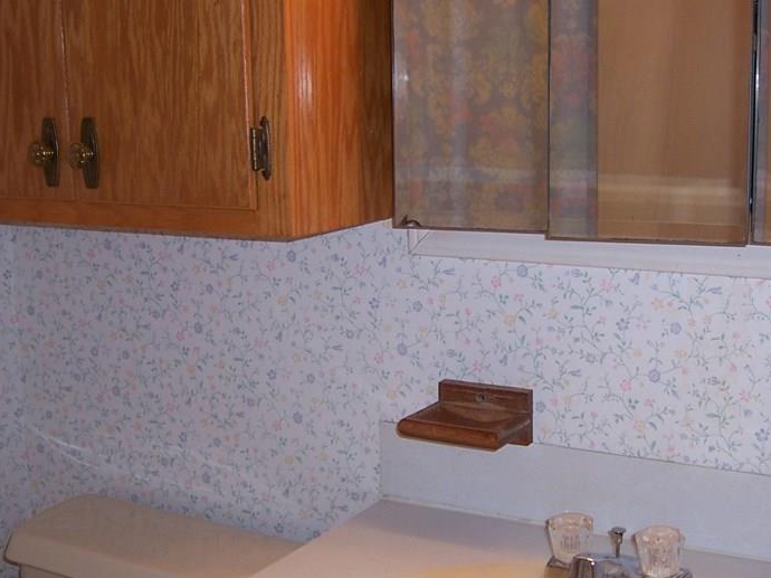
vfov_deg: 29.7
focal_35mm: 49
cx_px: 473
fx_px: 1091
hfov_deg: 38.7
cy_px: 286
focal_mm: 5.5
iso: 80
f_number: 2.8
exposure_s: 1/60
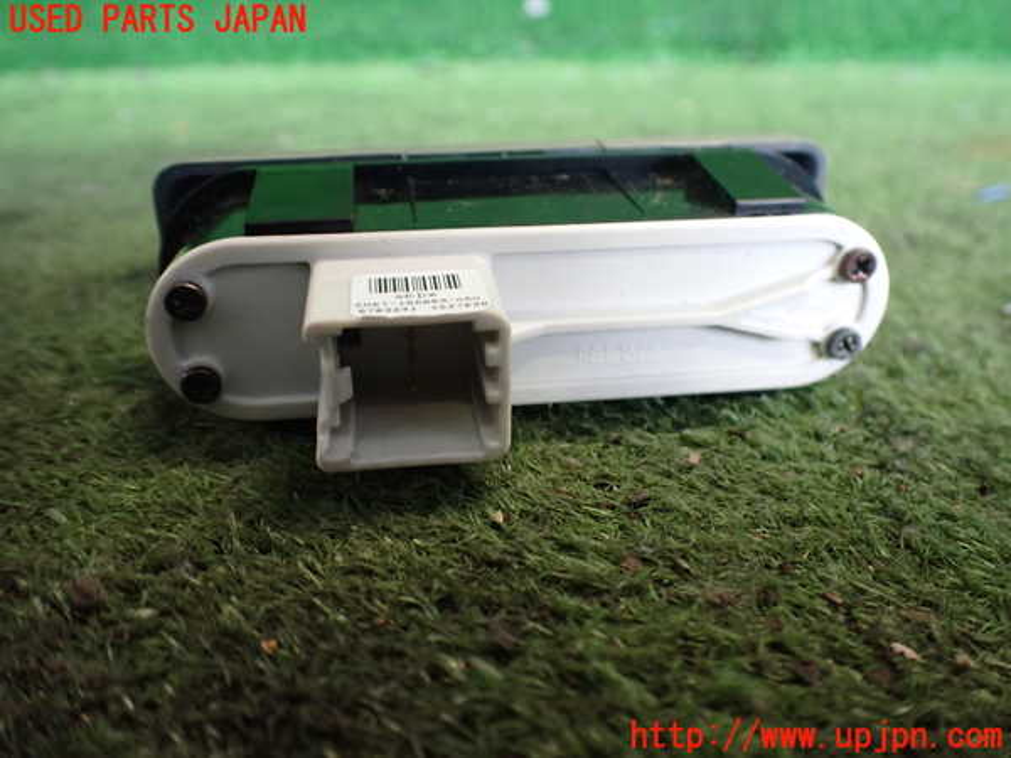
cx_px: 506
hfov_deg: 60.0
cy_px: 379
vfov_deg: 46.8
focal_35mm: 30
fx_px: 876
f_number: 2.3
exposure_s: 1/125
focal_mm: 5.4
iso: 800
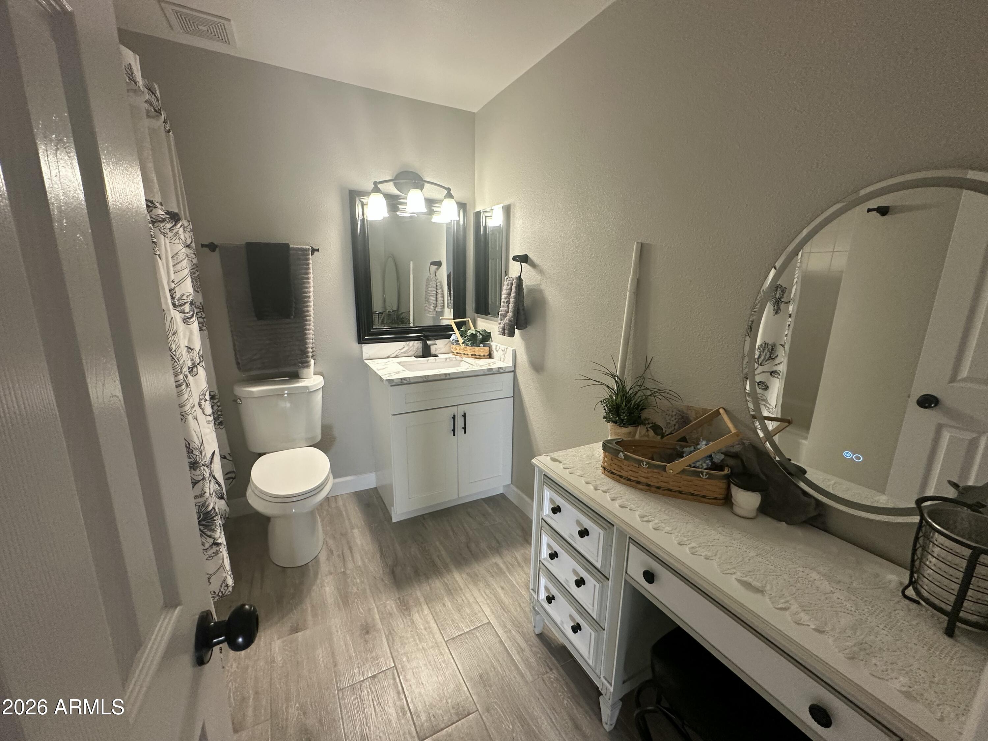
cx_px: 494
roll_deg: -1.9
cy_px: 370
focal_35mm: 14
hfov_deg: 102.1
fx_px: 400
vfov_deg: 85.7
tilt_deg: -12.7
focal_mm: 2.22
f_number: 2.2
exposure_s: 1/60
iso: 200
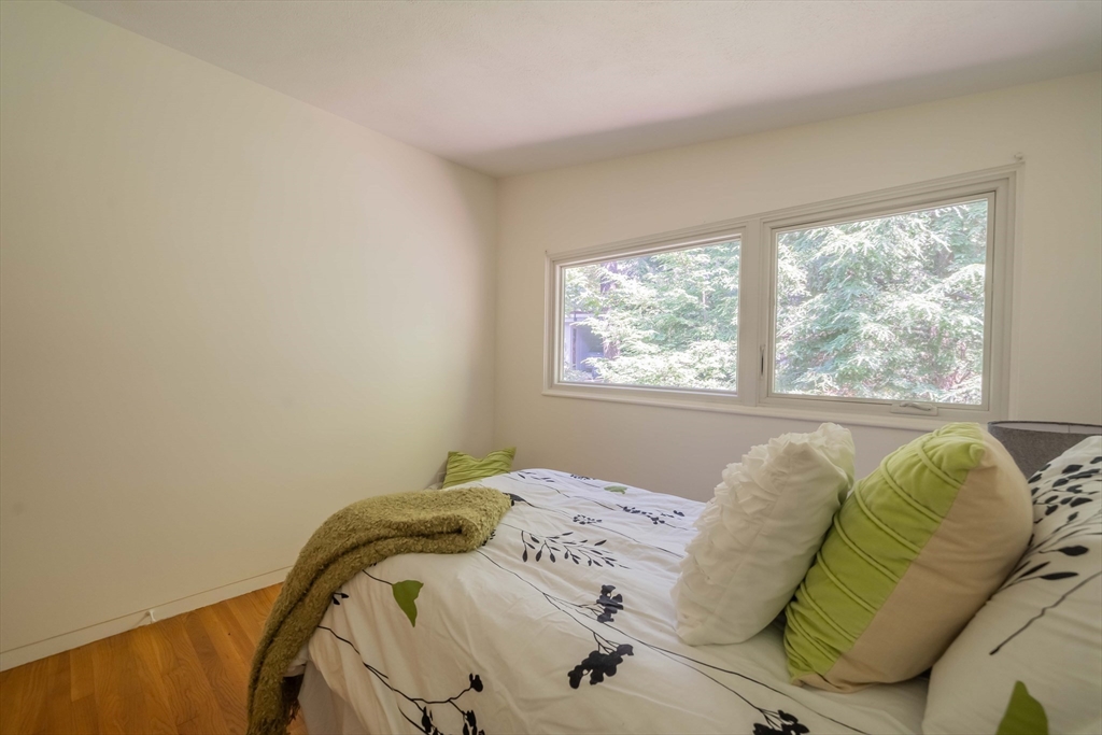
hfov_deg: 104.2
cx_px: 551
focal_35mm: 14
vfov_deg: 81.2
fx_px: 429
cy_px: 368
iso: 800
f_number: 7.1
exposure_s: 1/125
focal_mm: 14
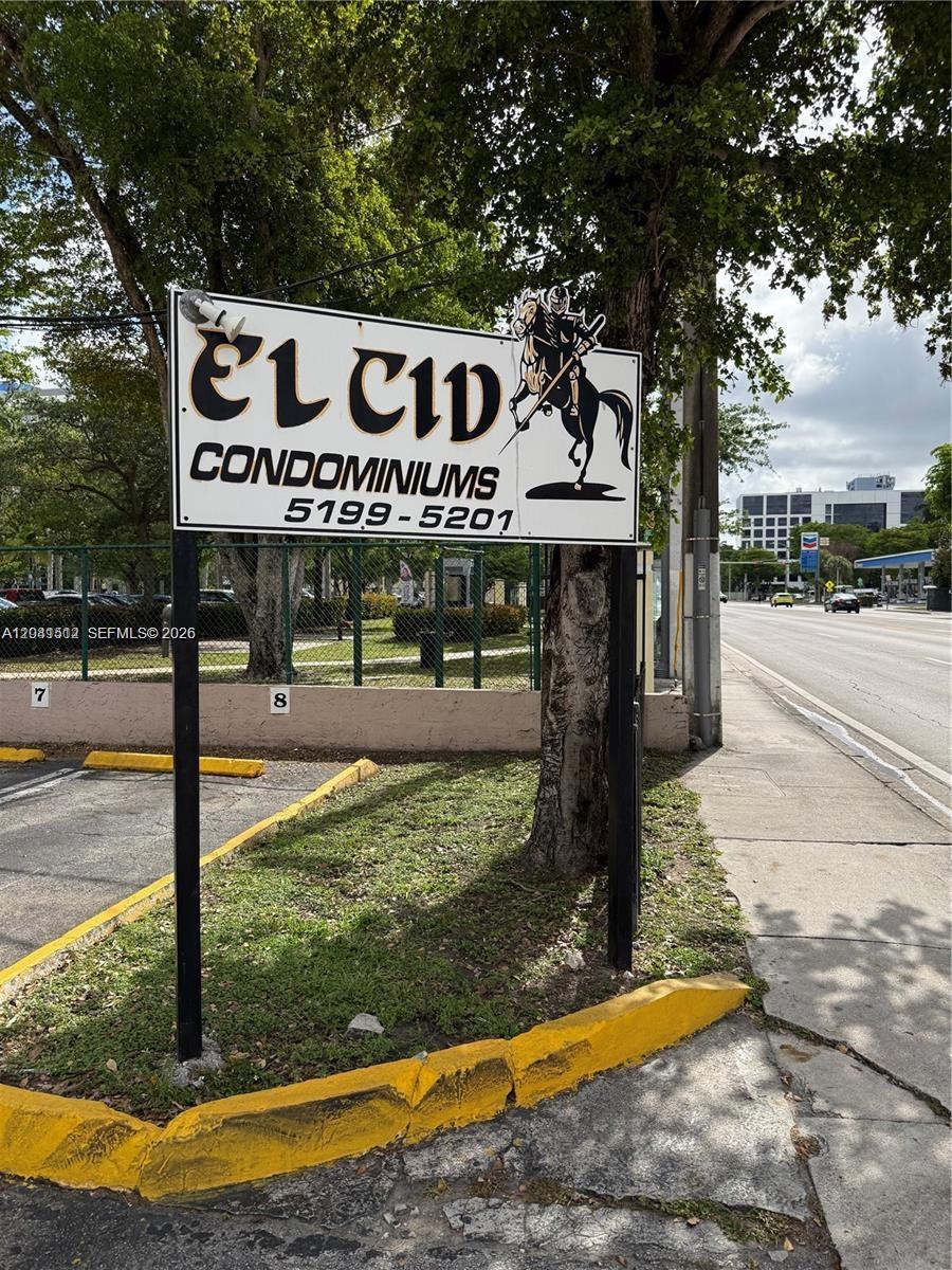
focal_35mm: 24
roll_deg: -0.1
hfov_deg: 56.8
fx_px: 880
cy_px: 635
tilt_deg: -1.9
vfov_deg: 71.6
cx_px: 476
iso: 125
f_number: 1.78
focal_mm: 6.76
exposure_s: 1/4673
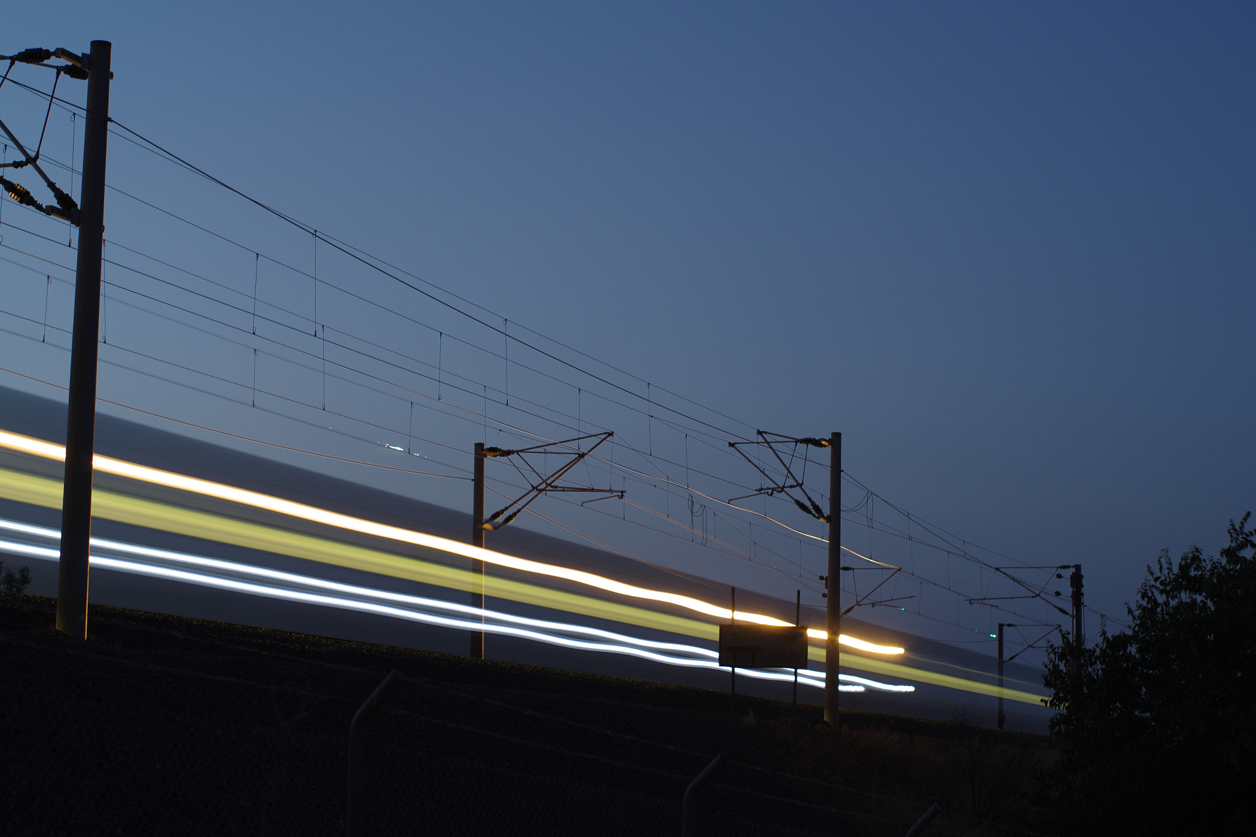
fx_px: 2616
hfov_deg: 27.0
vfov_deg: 18.2
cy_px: 418
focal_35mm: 75
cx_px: 628
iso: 100
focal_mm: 50
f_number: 3.2
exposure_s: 4
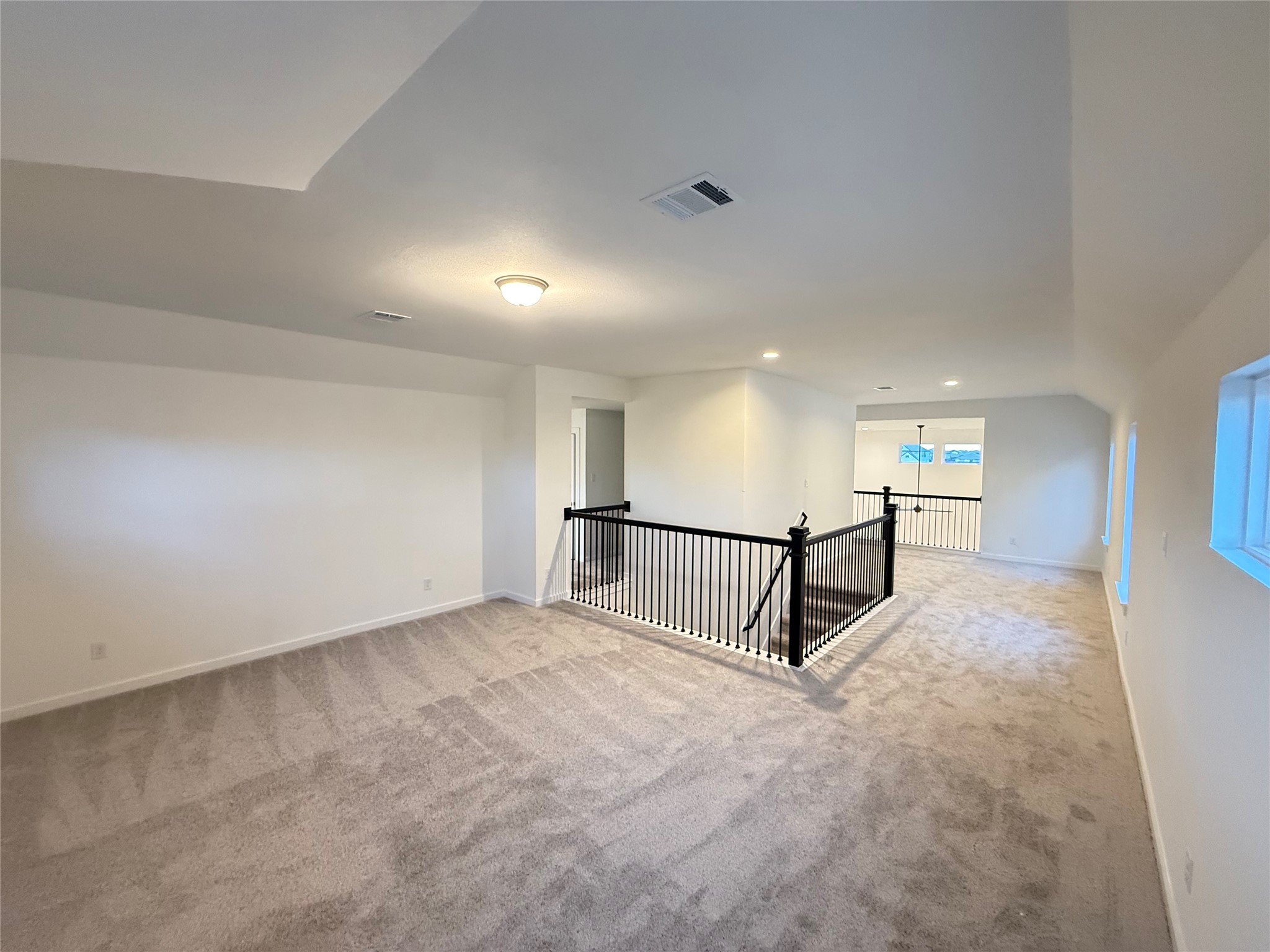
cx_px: 635
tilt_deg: -2.0
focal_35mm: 14
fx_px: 514
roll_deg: -0.3
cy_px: 476
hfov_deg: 102.1
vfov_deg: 85.7
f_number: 2.2
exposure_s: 1/60
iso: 640
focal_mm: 2.22
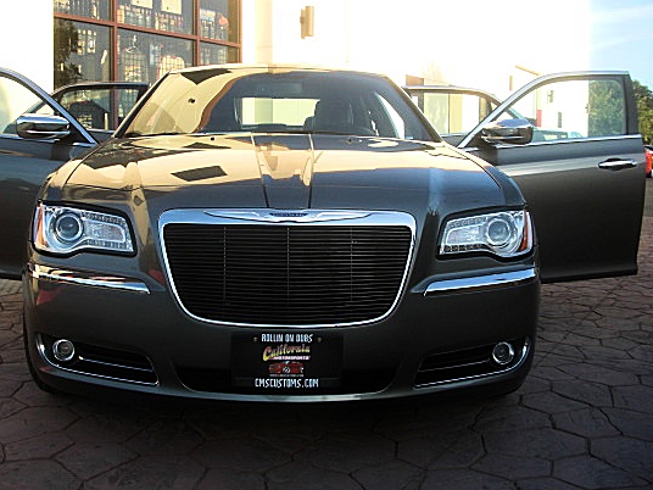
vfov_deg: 33.6
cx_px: 281
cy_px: 227
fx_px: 811
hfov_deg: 43.7
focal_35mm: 43
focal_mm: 6.3
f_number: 2.8
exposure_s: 1/200
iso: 50
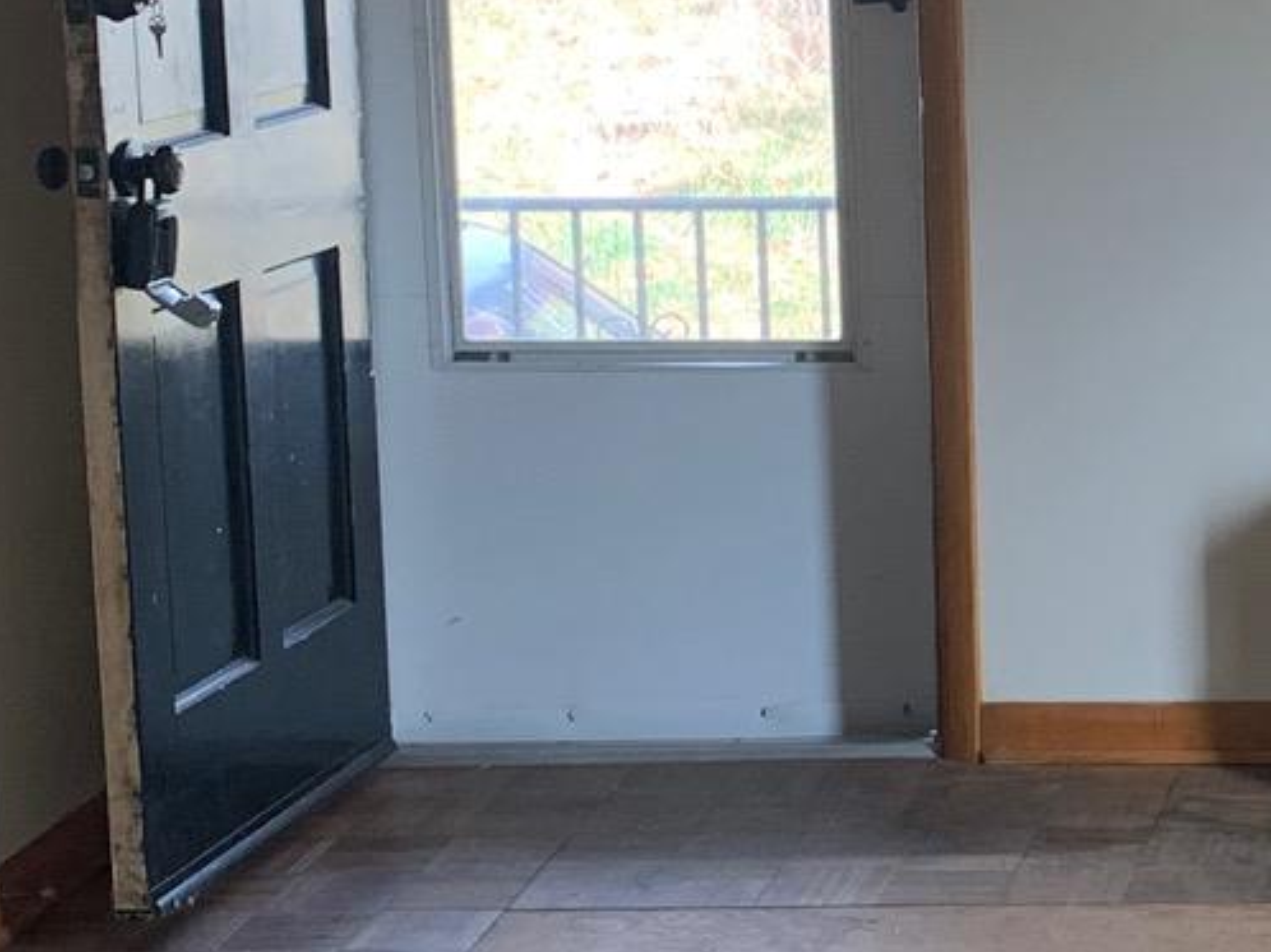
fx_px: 3927
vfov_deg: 13.8
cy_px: 342
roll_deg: +0.4
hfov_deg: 17.2
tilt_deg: -10.2
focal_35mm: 107
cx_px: 1700
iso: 80
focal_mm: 4.25
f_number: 1.8
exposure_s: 1/121
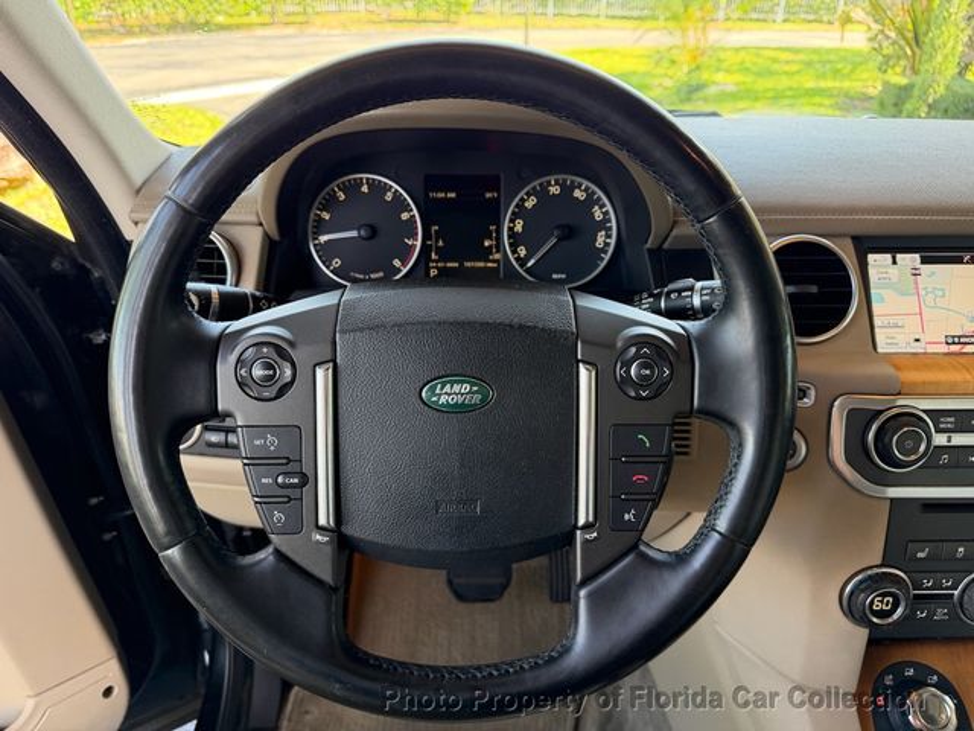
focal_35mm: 24
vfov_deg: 56.8
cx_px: 487
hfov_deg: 71.6
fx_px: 675
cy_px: 366
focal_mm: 6.76
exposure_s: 1/110
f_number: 1.78
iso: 200
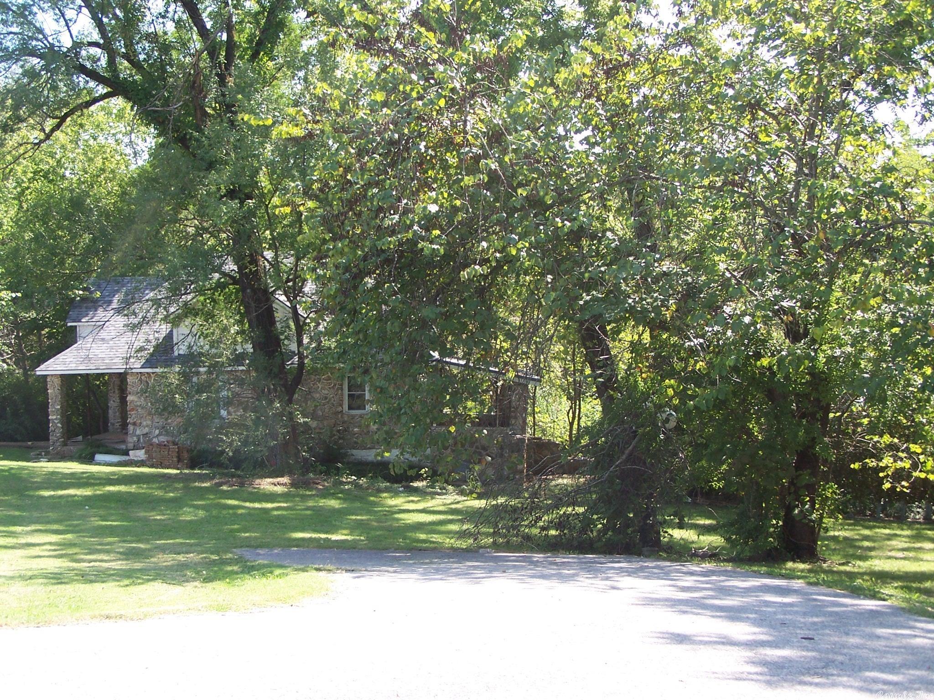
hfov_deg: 39.7
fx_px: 1295
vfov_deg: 30.3
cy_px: 350
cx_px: 467
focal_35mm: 48
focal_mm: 8
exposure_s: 1/250
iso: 80
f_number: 3
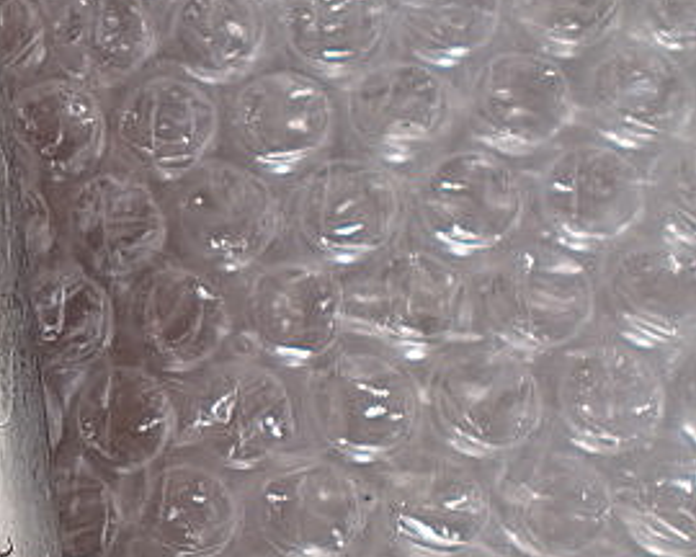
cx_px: -126
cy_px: 418
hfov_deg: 21.9
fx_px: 1669
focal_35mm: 81
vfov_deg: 18.8
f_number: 3.1
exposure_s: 1/80
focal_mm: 6.3
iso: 64
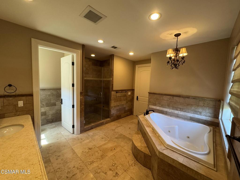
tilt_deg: -3.7
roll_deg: -1.5
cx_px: 120
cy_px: 90
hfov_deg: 102.1
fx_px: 97
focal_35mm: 14
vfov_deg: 85.7
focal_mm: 2.22
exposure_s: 1/60
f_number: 2.2
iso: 160
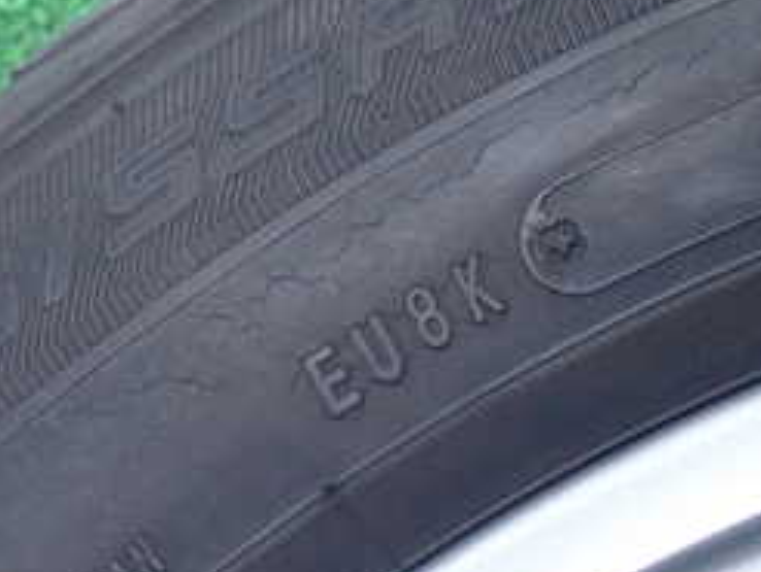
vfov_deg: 14.8
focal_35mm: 100
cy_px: 325
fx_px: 2201
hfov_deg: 19.6
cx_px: 402
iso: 800
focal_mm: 7.31
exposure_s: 1/125
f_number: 2.8
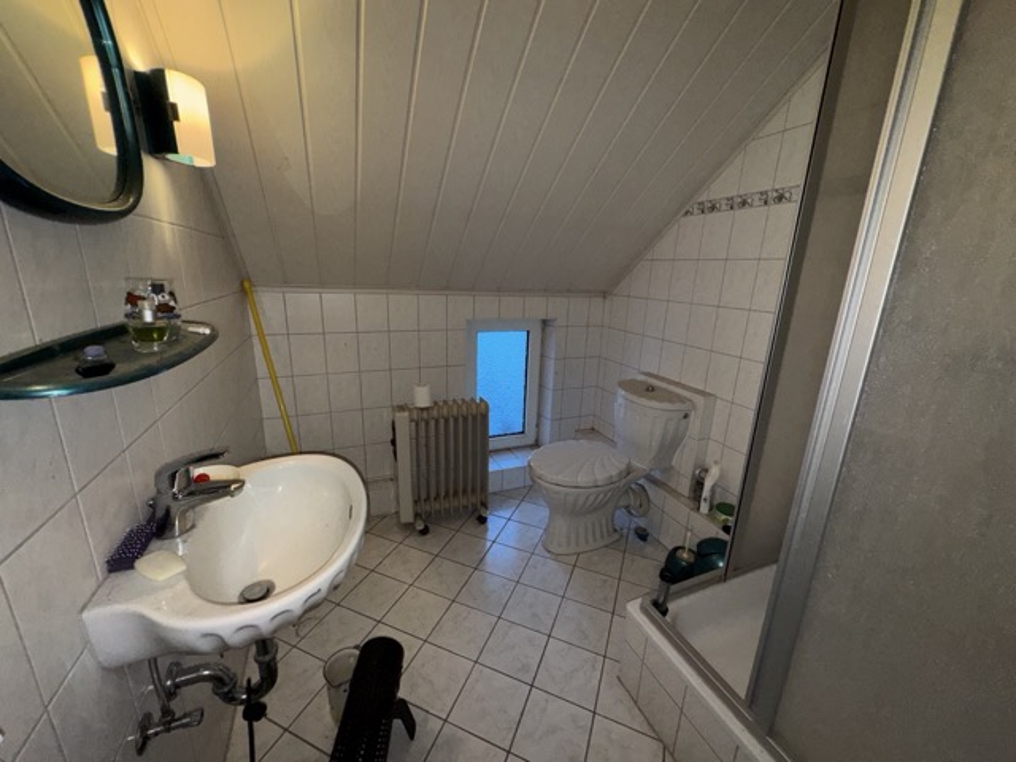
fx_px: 411
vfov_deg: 85.7
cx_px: 508
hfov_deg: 102.1
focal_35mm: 14
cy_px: 381
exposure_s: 1/81
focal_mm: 2.22
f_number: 2.2
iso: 80
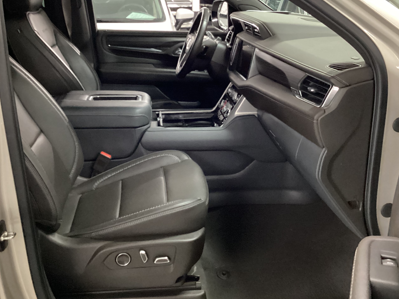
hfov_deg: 46.8
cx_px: 198
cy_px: 113
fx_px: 461
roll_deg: +0.2
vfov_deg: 35.8
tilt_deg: -17.1
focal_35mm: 40
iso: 640
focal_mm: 3.3
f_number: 2.4
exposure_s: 1/25
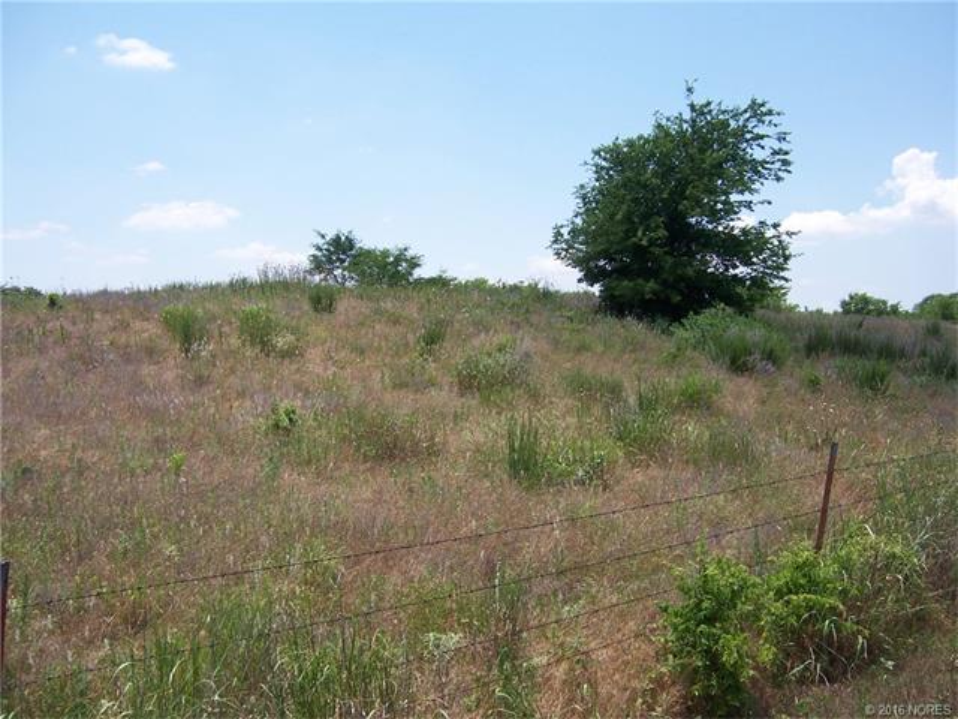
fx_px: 913
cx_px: 479
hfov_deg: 55.4
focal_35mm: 33
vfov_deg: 42.9
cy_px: 360
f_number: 3.4
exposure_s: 1/750
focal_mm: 5.5
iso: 80
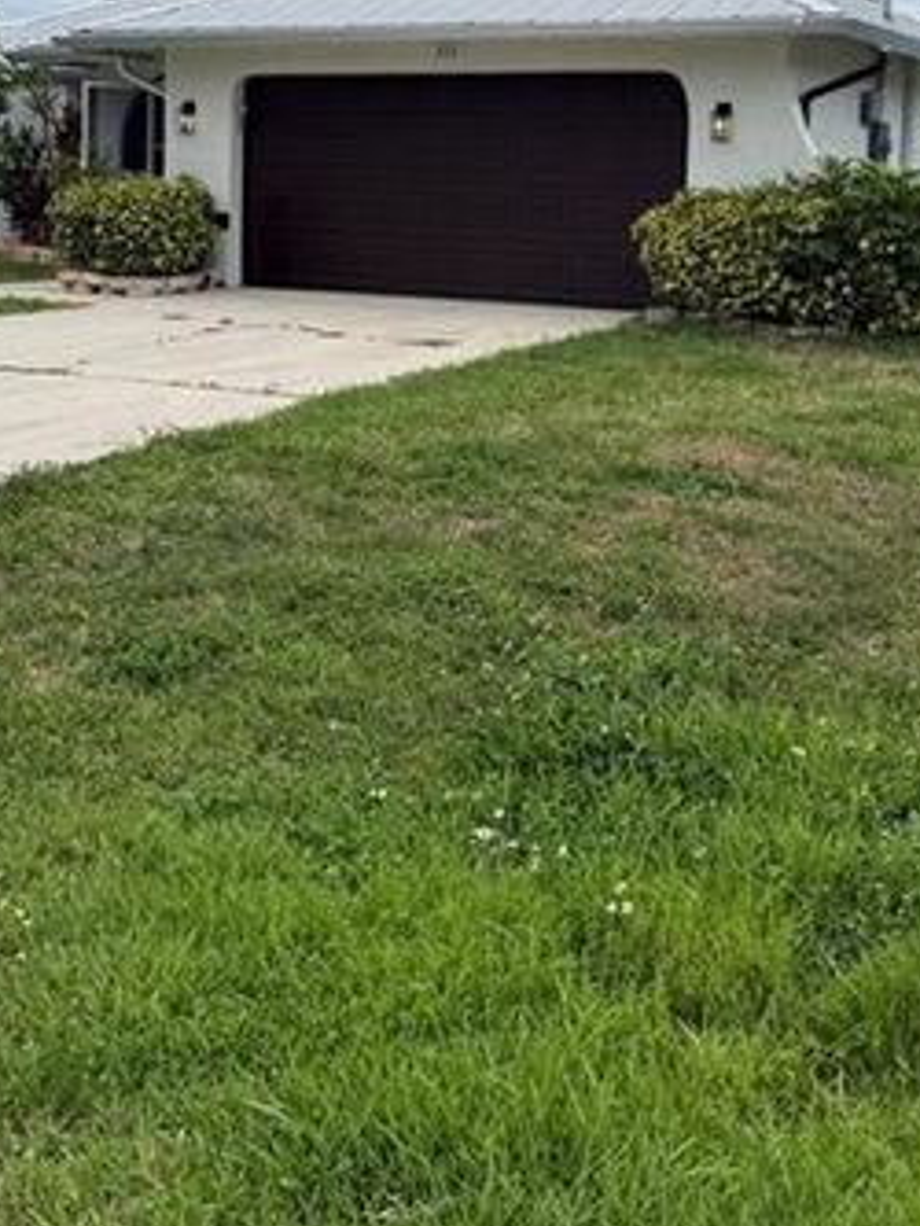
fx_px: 1700
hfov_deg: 30.3
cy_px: 274
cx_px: 482
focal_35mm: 48
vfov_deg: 38.4
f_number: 1.78
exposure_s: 1/5714
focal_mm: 6.76
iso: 80
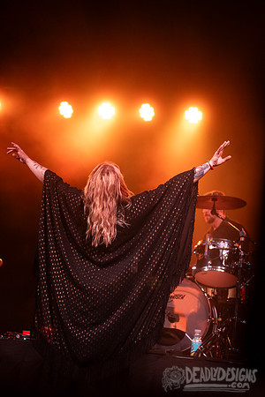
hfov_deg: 17.1
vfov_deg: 25.4
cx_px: 132
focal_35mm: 80
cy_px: 198
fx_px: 883
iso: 2500
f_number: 3.2
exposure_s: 1/400
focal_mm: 80
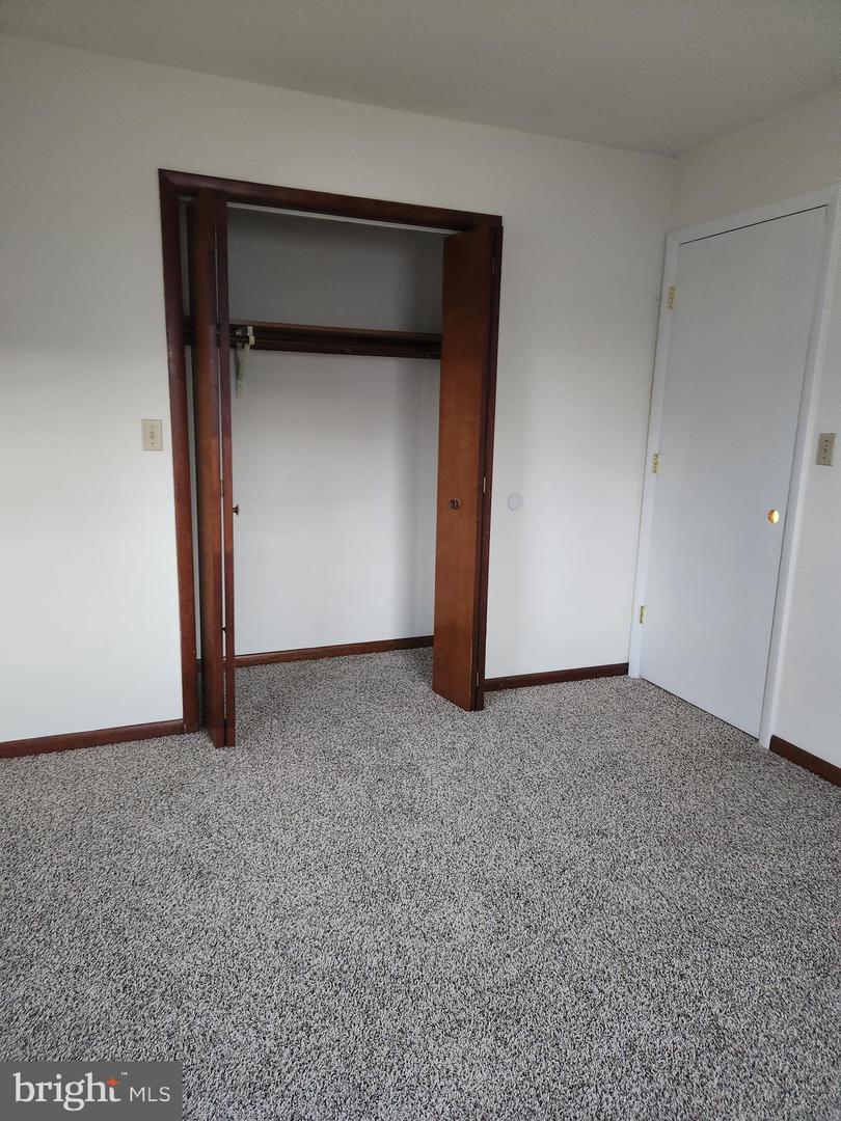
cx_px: 420
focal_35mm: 23
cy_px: 560
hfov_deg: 58.9
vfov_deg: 73.9
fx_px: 745
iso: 500
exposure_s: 1/40
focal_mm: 5.4
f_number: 1.8
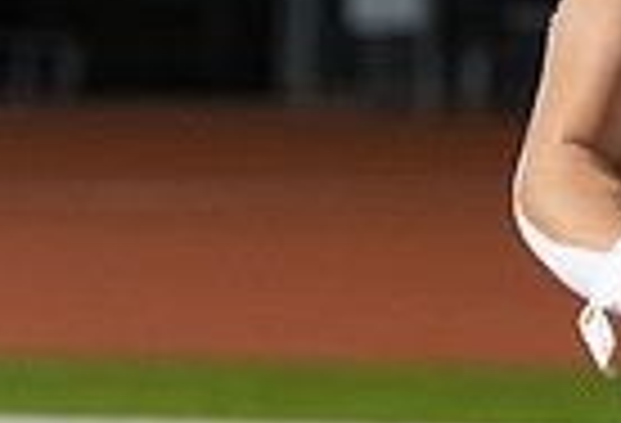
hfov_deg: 4.5
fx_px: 7727
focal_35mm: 445
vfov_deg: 3.1
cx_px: 1189
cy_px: -104
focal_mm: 94
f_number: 3.5
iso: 4000
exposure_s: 1/320
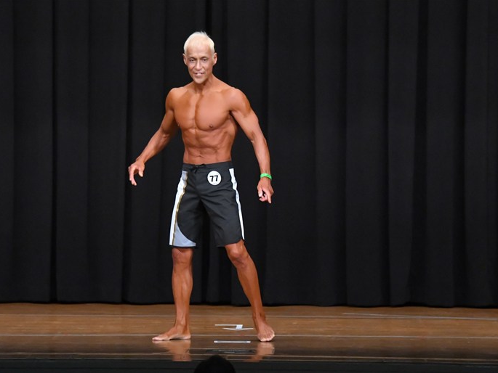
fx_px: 3396
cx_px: 232
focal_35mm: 236
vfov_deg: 6.3
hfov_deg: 8.4
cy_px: 186
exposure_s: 1/400
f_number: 5.6
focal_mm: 145
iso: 8000
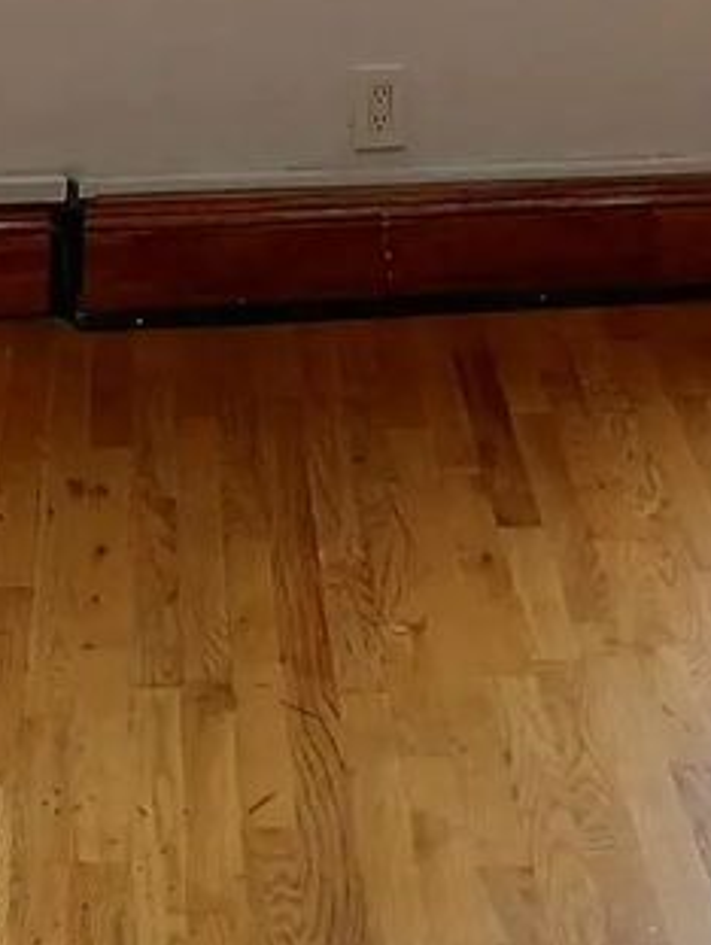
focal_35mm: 114
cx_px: 273
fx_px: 3116
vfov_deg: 15.0
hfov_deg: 13.0
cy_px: -767
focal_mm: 3.98
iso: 50
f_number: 1.8
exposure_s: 1/60
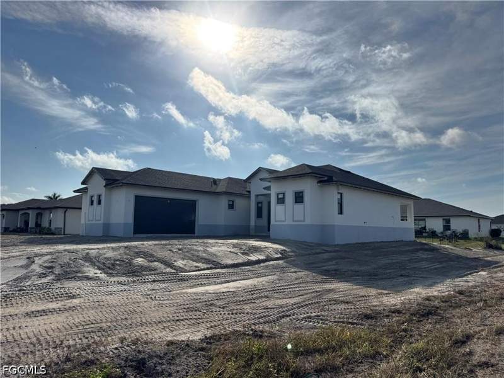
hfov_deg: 71.6
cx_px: 252
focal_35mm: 24
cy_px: 189
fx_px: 349
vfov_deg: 56.8
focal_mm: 6.76
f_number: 1.78
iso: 80
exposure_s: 1/10417
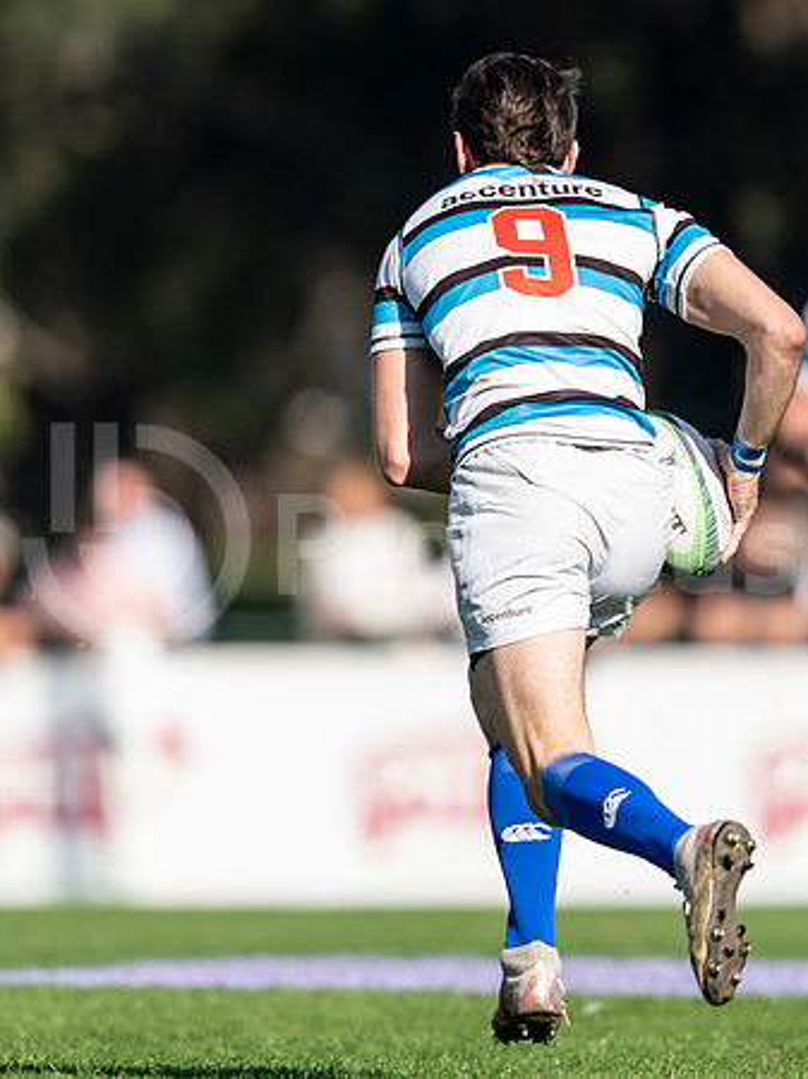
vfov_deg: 2.0
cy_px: 368
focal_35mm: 1007
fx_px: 31371
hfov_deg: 1.5
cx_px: 458
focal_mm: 400
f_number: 2.8
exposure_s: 1/1250
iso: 100
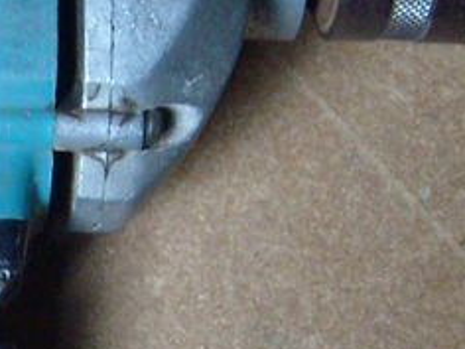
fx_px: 1988
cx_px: -91
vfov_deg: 10.0
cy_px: 296
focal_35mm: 148
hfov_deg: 13.0
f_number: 2.8
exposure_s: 1/20
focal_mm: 5.8
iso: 200
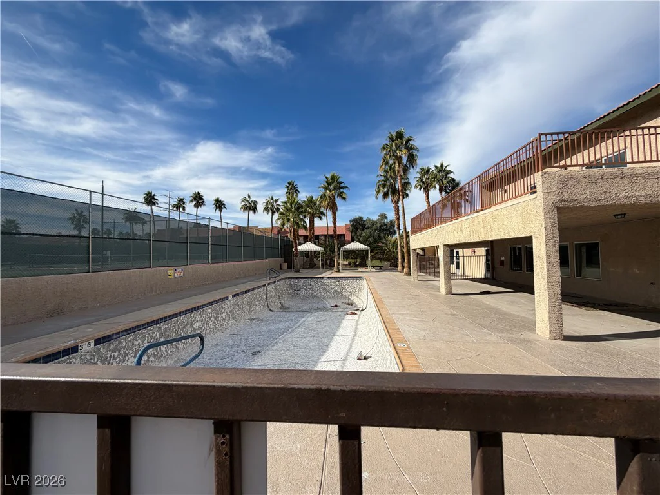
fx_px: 267
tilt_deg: +0.5
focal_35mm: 14
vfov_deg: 85.7
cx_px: 330
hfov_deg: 102.1
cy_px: 248
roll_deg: +1.9
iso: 20
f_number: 2.2
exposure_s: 1/1068
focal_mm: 2.22
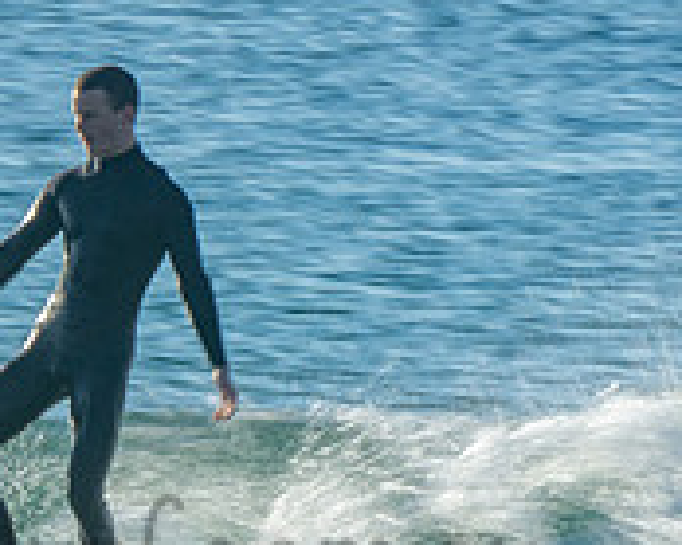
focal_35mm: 1879
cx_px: 125
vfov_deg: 0.8
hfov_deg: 1.0
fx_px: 37906
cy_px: 523
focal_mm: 400
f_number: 22
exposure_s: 1/30
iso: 100
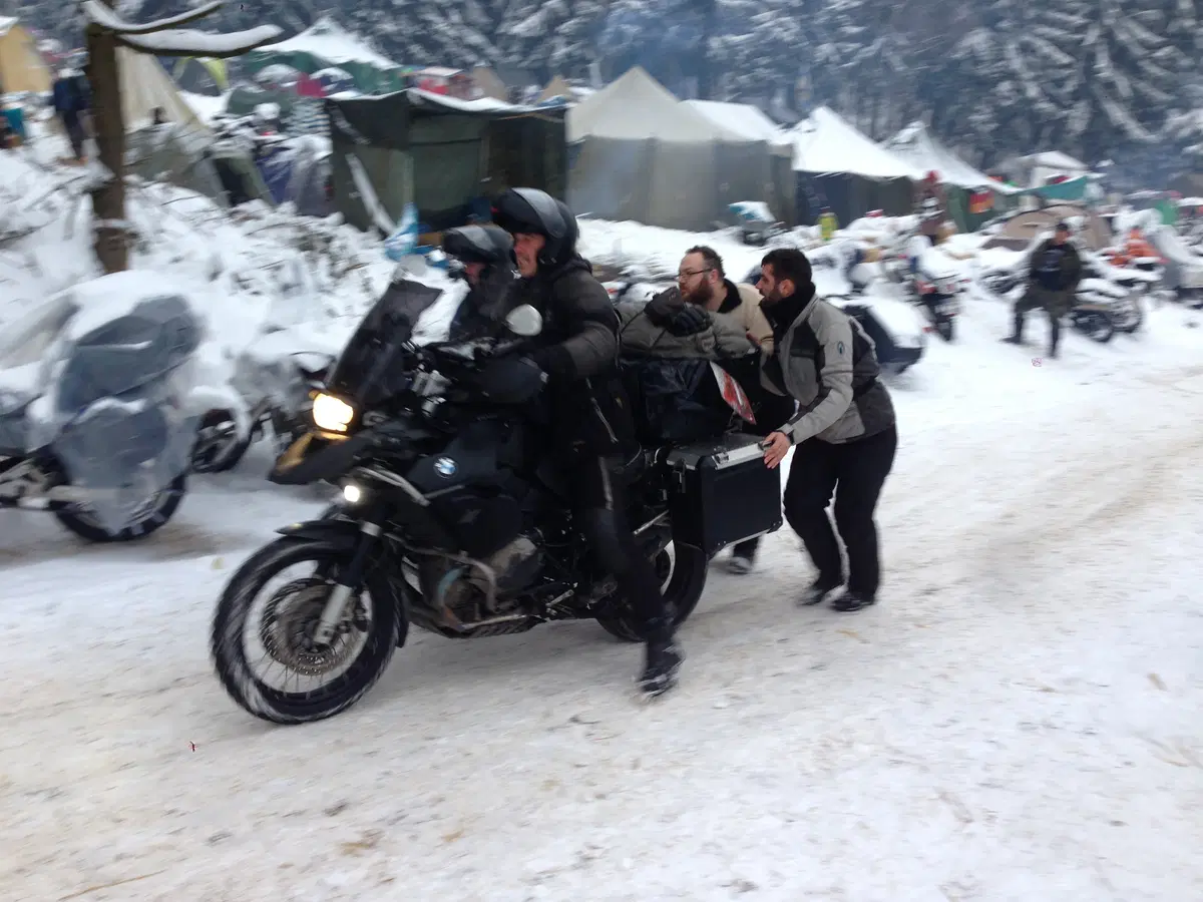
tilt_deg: -13.1
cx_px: 602
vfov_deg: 42.9
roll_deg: +1.4
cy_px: 451
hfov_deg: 55.4
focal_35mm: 33
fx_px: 1147
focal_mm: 4.12
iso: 50
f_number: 2.4
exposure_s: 1/30
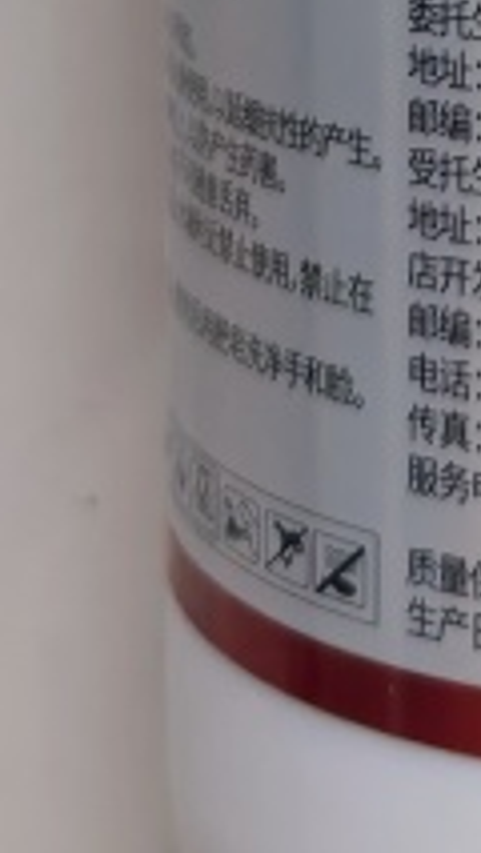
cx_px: 701
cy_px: -843
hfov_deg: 8.1
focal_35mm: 147
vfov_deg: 12.8
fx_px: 3329
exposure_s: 1/100
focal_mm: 5.52
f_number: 1.9
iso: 100
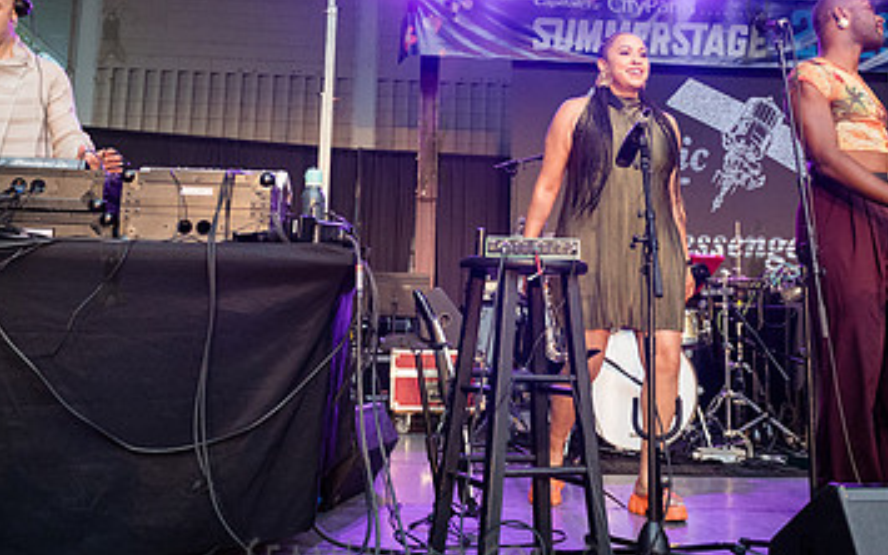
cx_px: 464
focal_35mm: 43
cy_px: 143
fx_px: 1041
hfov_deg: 46.2
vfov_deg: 29.4
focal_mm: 24
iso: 4000
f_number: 3.5
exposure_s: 1/1250
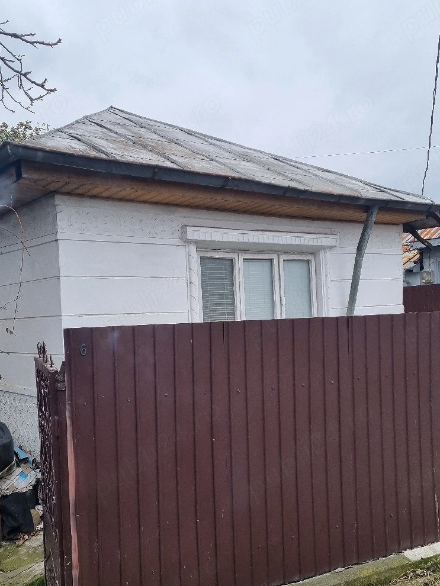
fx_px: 593
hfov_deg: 40.7
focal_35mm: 35
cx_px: 196
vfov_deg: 52.5
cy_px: 320
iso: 50
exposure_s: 1/286
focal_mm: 5.4
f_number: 1.8
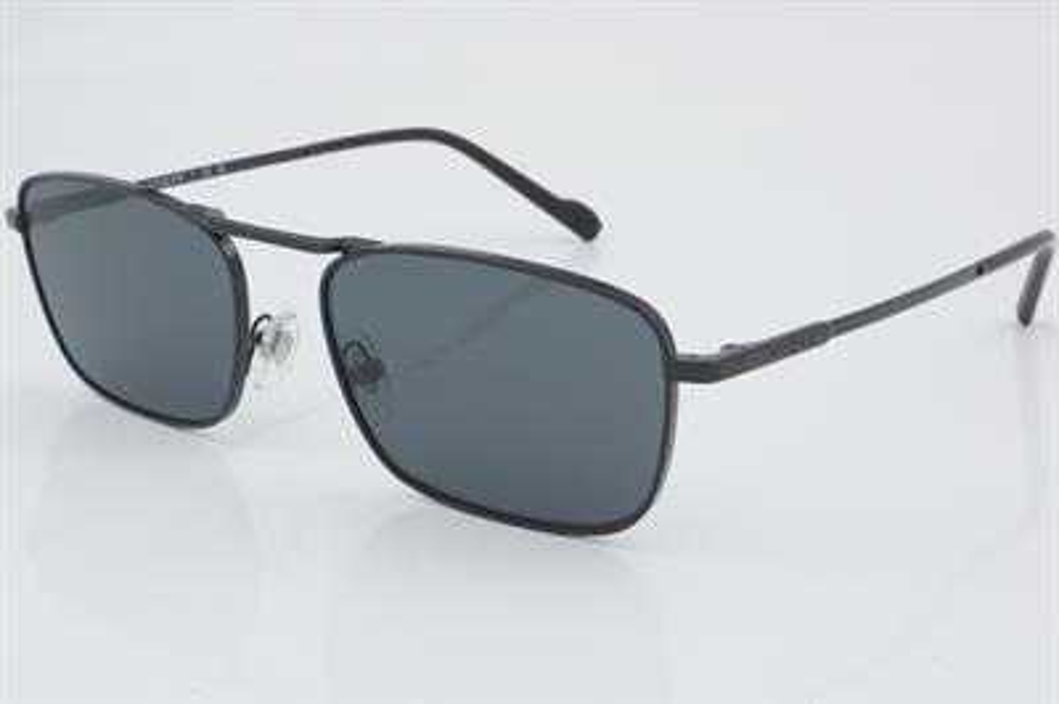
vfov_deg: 18.2
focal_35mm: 75
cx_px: 530
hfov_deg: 27.0
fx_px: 2204
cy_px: 352
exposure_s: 1/3
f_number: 32
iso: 100
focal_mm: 50
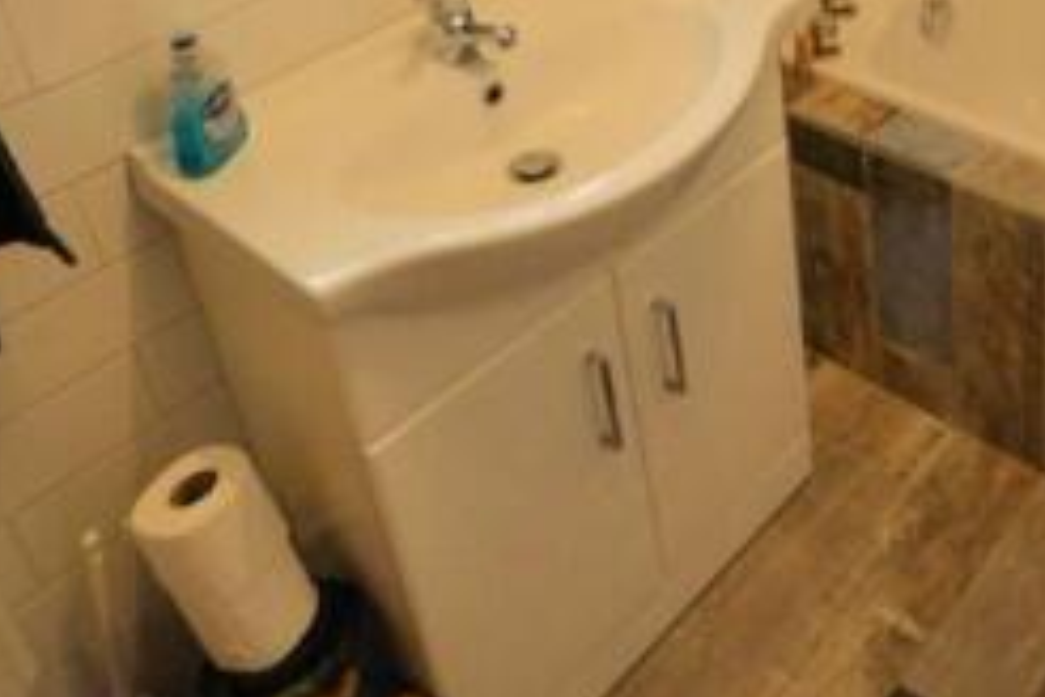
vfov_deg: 30.1
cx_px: 850
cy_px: -62
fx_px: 1161
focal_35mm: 40
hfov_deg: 45.7
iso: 800
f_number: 4
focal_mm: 10
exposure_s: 1/50
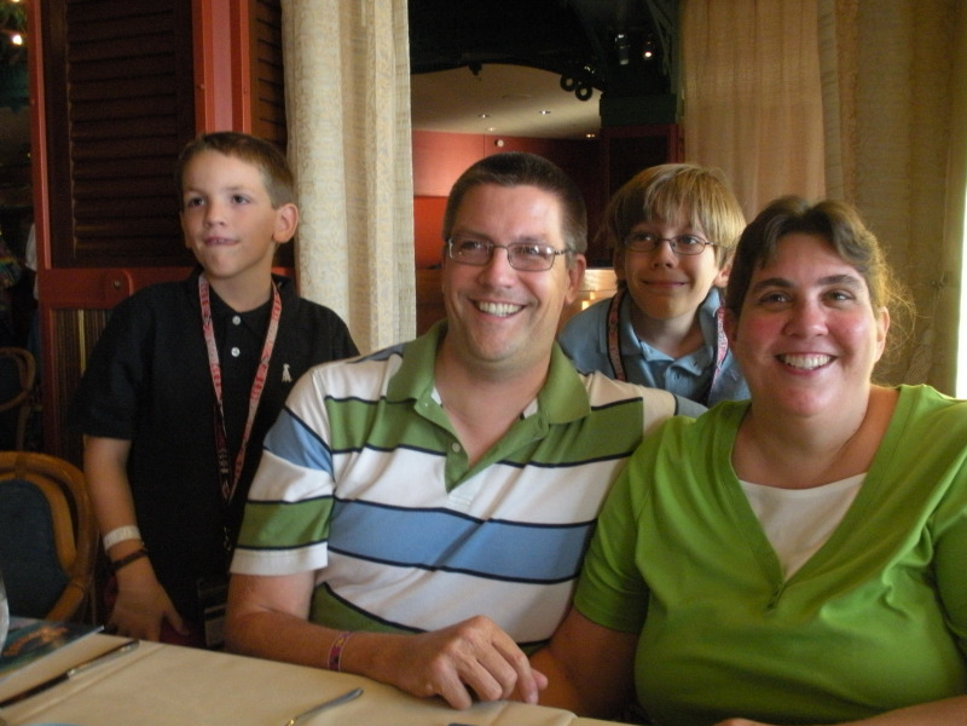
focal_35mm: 36
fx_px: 1006
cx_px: 484
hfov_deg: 51.4
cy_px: 363
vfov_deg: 39.7
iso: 400
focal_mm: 6.3
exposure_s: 1/41.7
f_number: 3.5
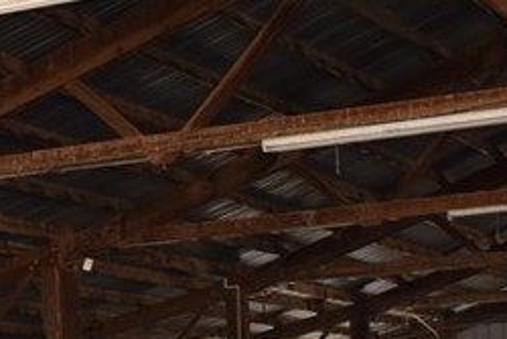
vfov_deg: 10.1
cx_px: -71
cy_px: 336
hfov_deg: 14.8
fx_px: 1902
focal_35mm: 135
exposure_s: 1/200
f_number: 5
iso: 360
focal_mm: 22
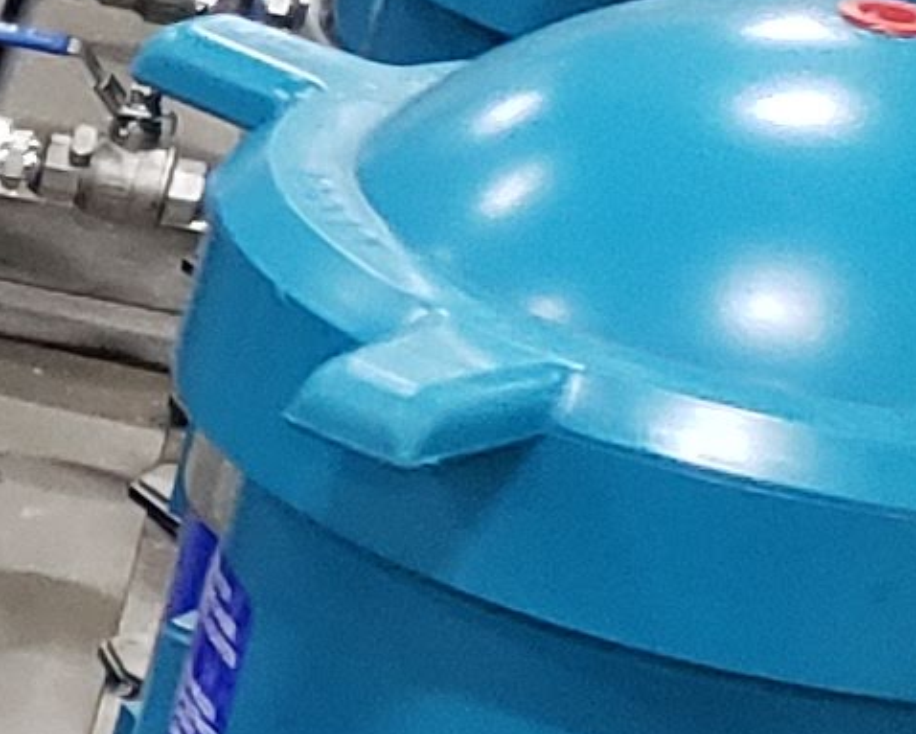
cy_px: 454
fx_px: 5805
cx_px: -2922
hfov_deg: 6.8
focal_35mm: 214
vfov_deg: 7.2
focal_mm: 4.3
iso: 250
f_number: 1.5
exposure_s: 1/24
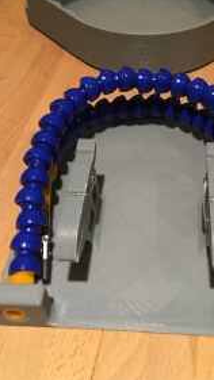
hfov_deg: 26.4
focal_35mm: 45
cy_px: 127
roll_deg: +2.8
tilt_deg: -43.4
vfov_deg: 44.8
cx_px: 135
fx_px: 454
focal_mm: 4.15
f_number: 2.2
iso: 200
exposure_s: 1/25
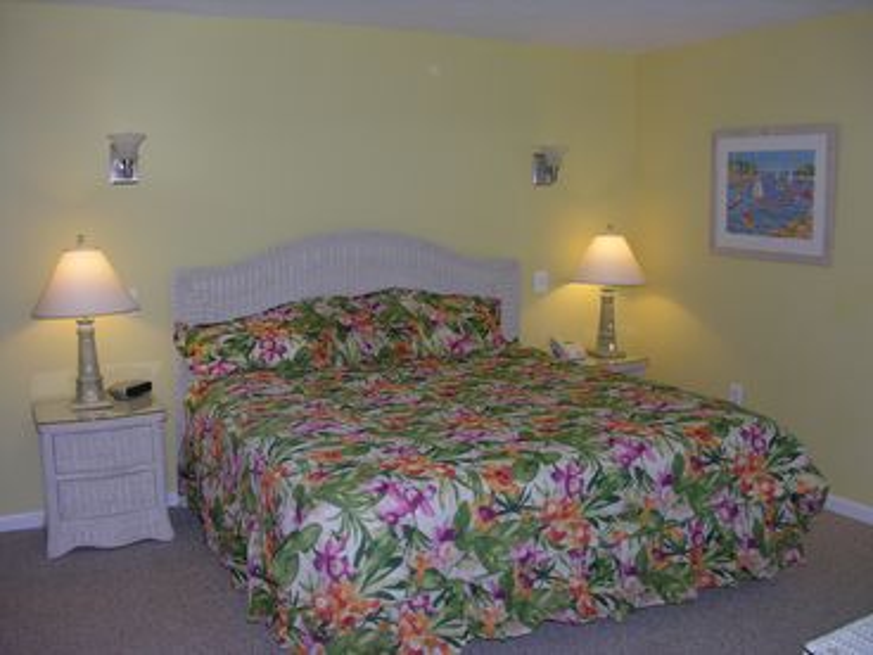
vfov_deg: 40.7
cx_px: 436
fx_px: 883
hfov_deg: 52.6
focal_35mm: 35
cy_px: 328
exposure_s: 1/60.1
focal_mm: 8.9
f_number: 2.8
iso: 50
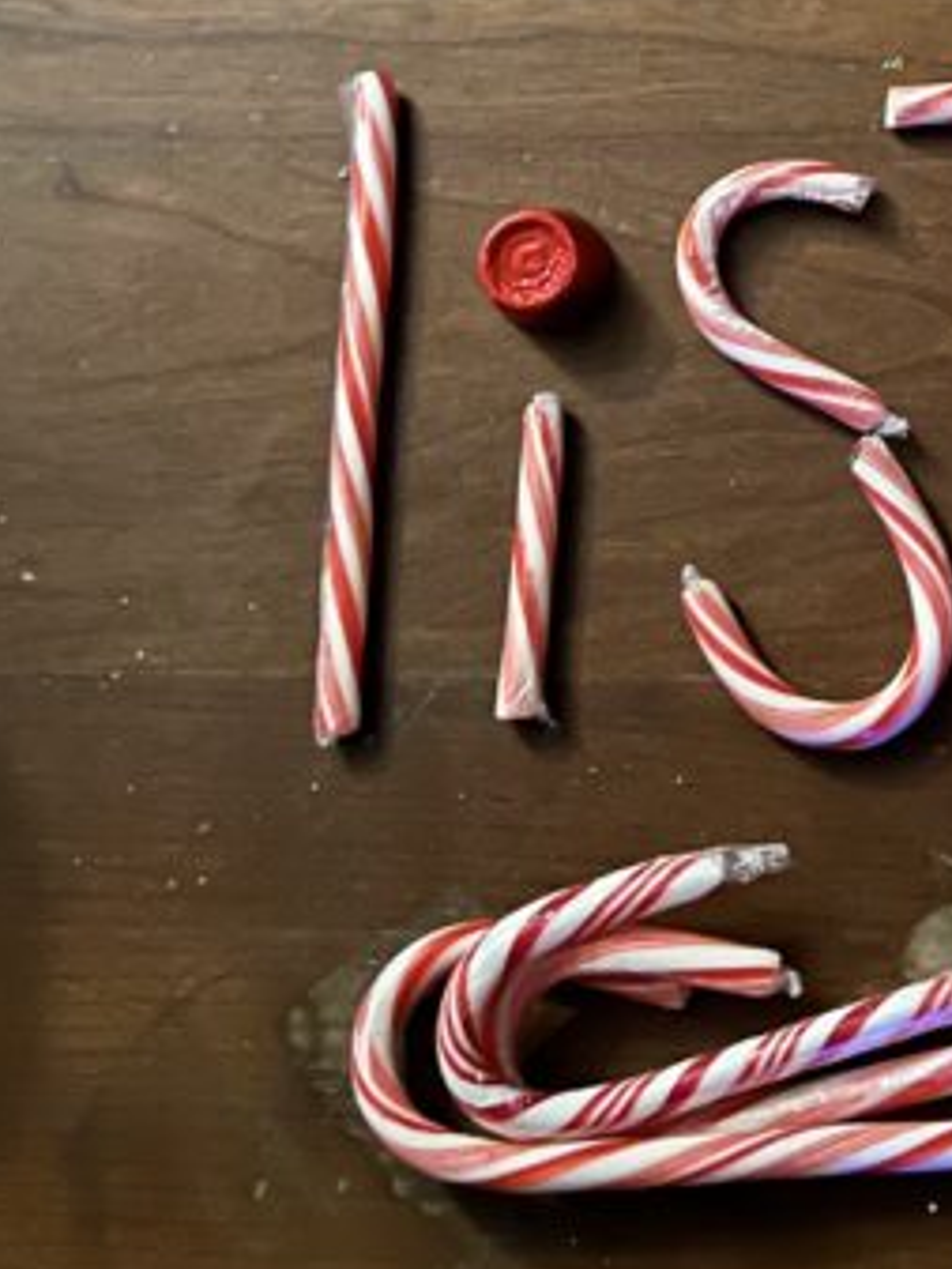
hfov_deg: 17.7
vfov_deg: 22.9
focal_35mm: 79
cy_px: -200
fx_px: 2895
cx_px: 1182
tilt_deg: -69.9
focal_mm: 5.7
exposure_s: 1/2
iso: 800
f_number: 1.5
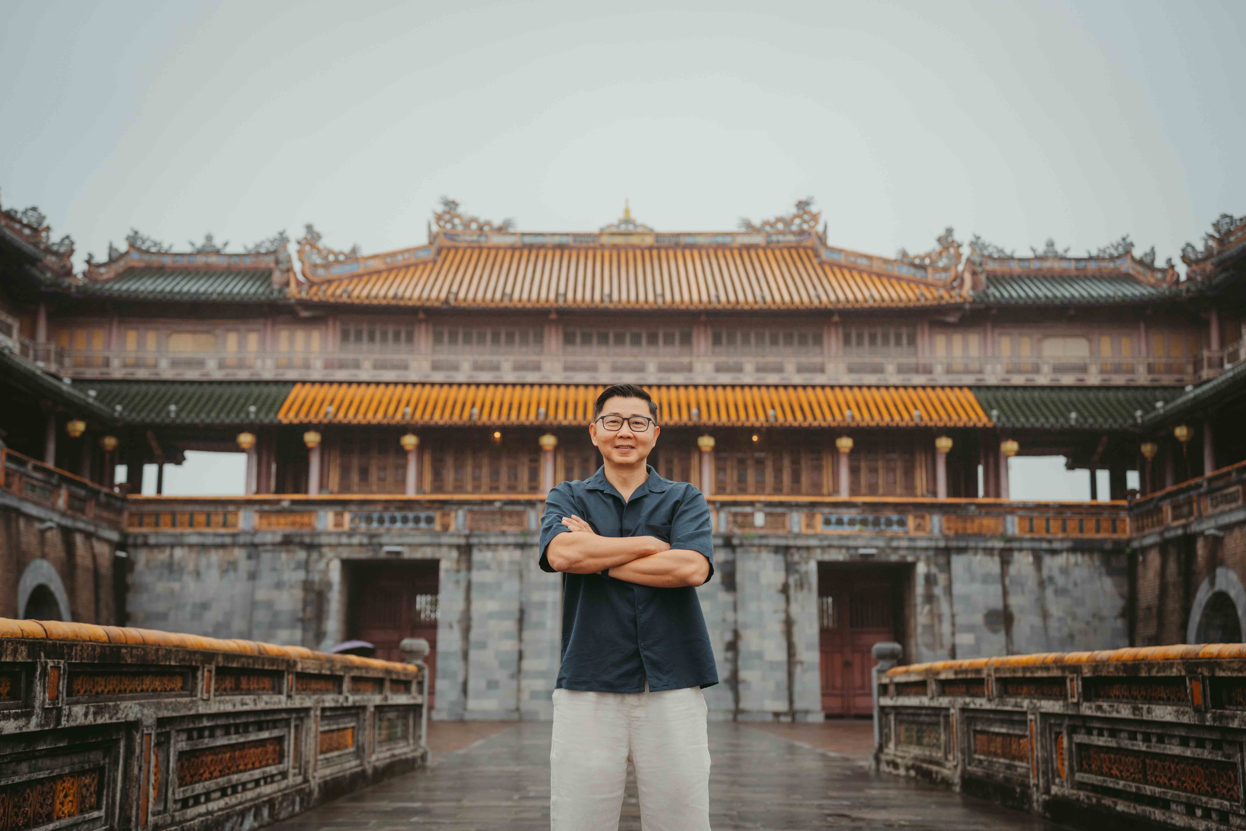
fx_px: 1557
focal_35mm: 45
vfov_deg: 29.9
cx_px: 623
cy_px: 416
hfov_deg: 43.6
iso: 500
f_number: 2.8
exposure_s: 1/500
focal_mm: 45
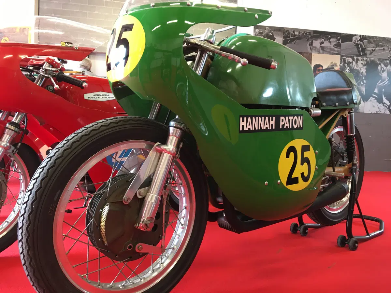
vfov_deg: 48.2
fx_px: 328
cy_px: 146
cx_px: 196
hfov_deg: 61.7
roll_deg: -1.6
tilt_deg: -2.8
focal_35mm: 29
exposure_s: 1/33
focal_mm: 4.15
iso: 125
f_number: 2.2
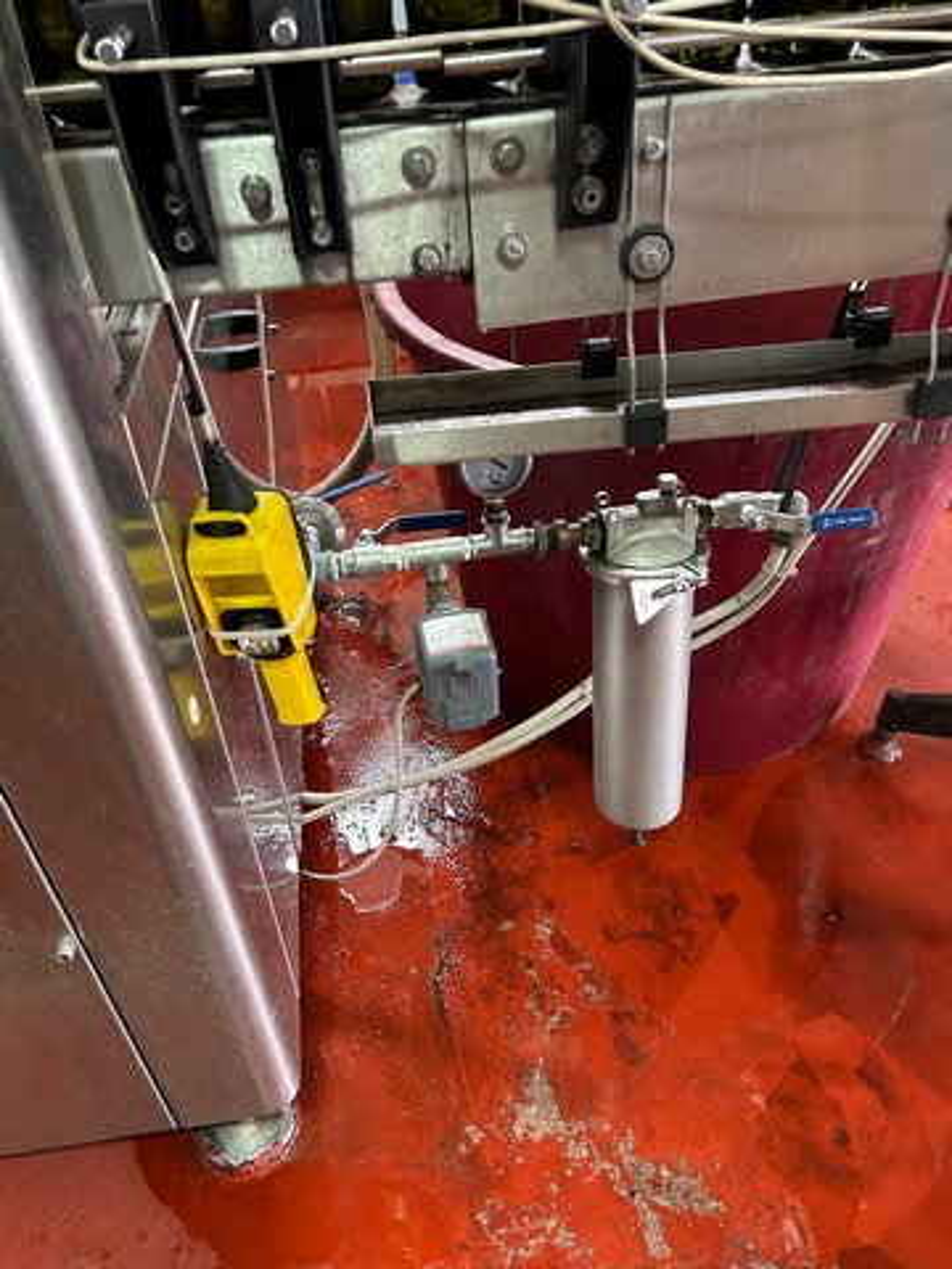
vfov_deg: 67.3
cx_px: 476
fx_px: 953
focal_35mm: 26
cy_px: 634
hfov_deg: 53.1
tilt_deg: -40.3
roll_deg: +4.3
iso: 400
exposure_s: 1/33
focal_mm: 5.7
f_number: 1.5
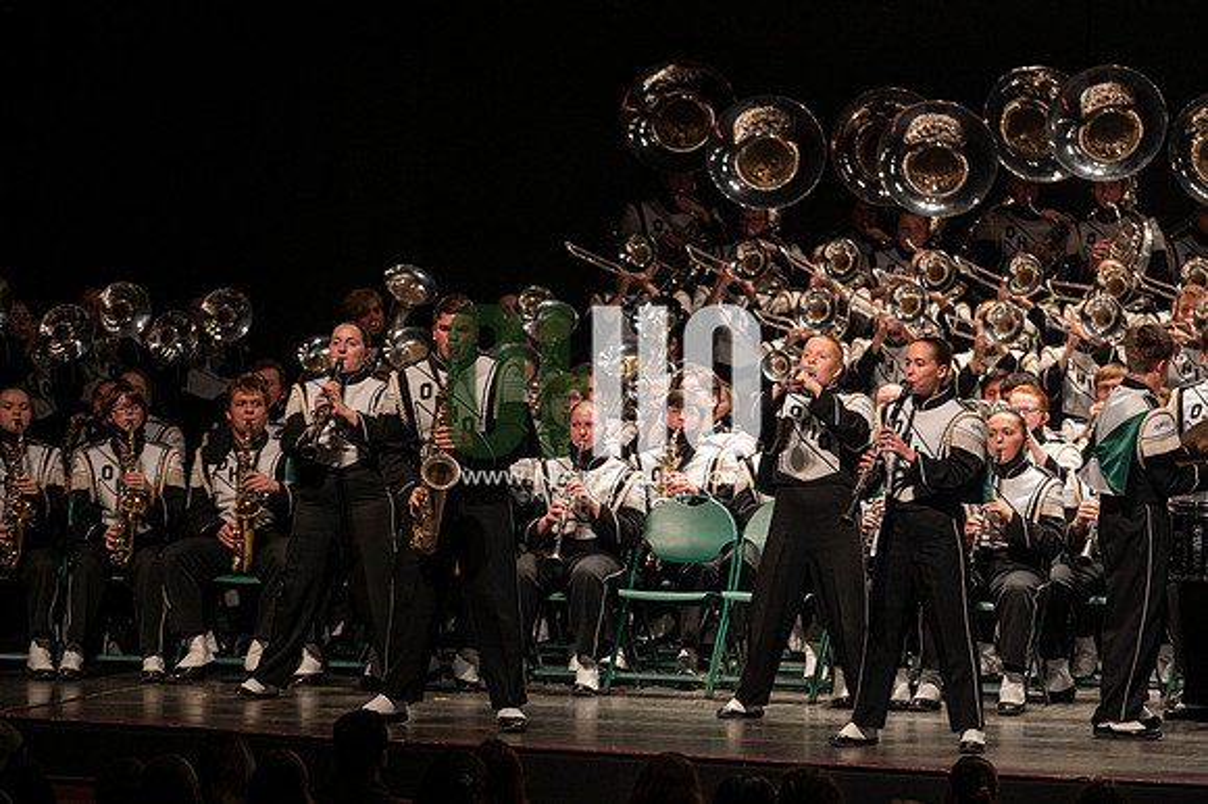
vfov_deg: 6.9
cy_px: 402
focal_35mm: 200
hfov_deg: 10.3
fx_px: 6707
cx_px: 604
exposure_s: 1/500
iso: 1250
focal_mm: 200
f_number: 3.5
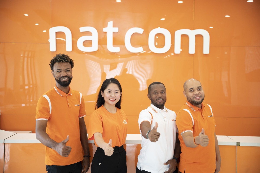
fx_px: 339
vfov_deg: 28.6
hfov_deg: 41.9
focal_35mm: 47
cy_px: 86
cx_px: 130
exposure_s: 1/125
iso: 800
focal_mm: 47
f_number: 2.8
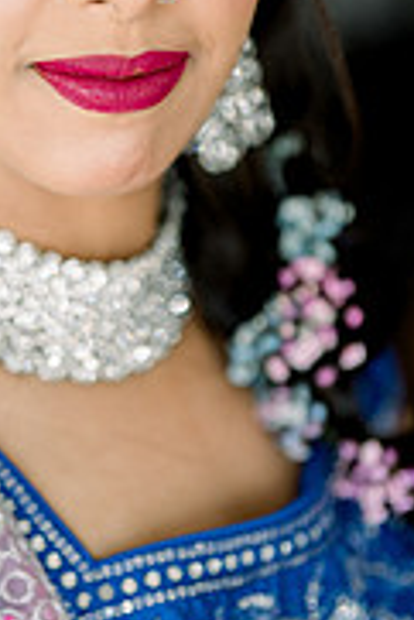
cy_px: 199
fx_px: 2135
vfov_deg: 16.5
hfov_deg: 11.0
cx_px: 72
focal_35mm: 124
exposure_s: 1/160
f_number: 1.4
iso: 320
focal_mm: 50
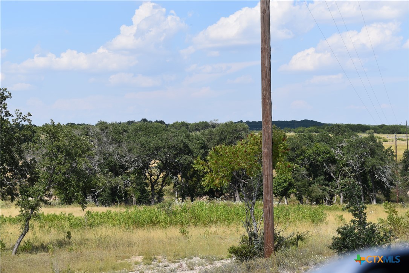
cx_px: 204
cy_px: 136
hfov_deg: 27.0
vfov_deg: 18.2
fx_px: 852
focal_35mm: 75
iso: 100
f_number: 8
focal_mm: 50
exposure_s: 1/320
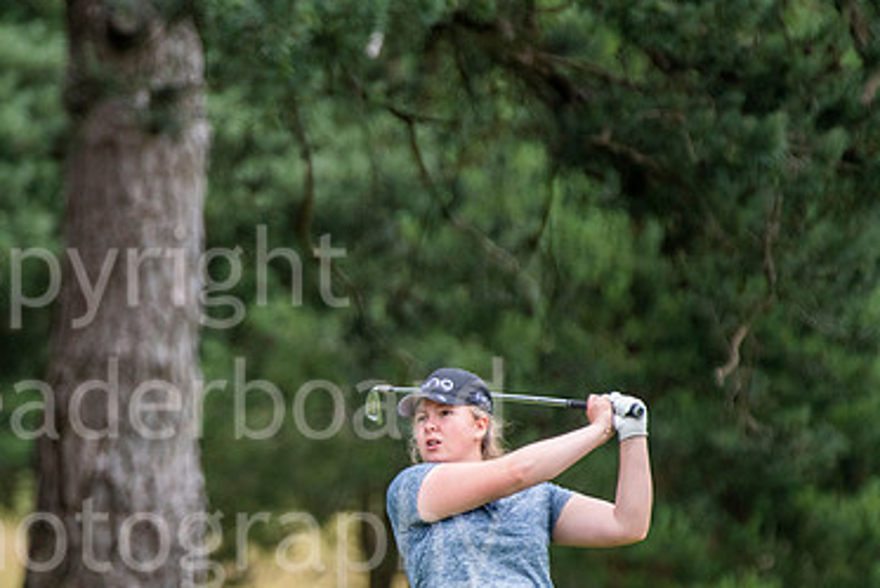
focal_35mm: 1119
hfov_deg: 1.8
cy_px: 422
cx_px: 203
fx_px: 27362
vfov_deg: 1.2
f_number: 5.6
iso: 800
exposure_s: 1/1000
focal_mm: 480
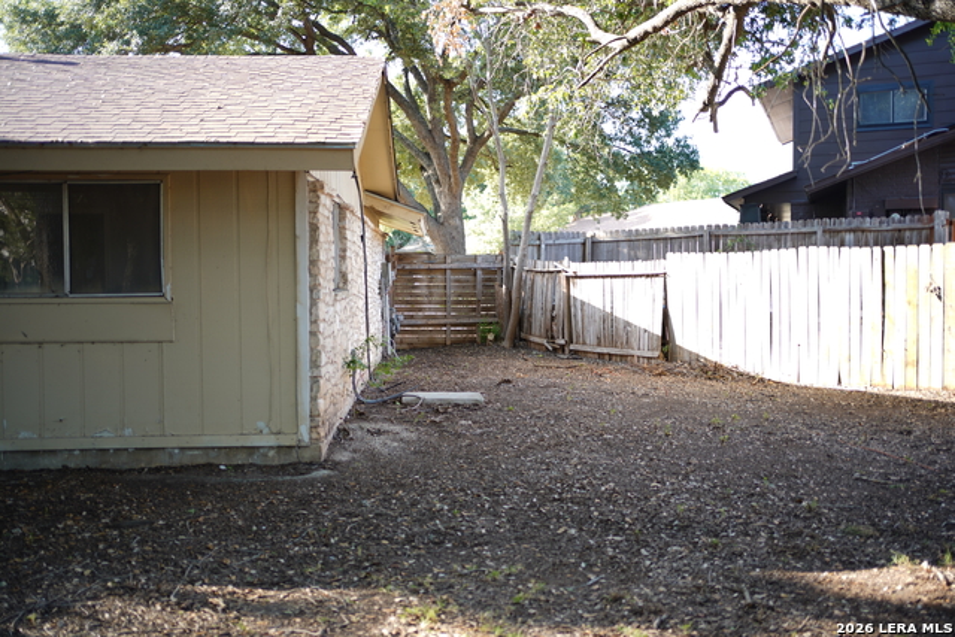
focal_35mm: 35
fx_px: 929
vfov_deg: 37.9
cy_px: 318
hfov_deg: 54.4
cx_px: 478
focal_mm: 35
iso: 50
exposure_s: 1/80
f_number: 1.8
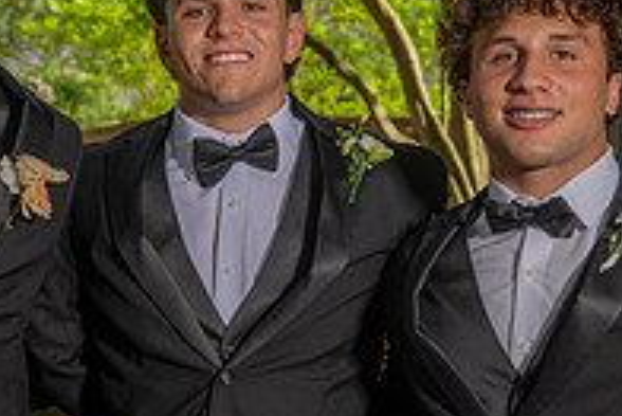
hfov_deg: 14.9
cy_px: 367
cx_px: 89
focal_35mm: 136
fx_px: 2351
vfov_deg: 10.1
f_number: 5.6
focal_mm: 46
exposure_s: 1/160
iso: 100
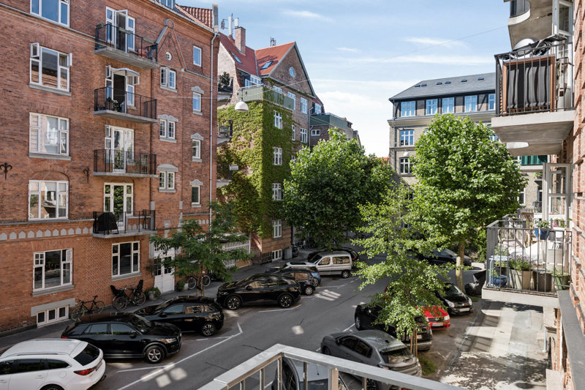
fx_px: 390
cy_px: 195
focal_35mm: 24
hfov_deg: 73.8
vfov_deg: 53.1
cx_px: 292
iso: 160
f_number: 8
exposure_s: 1/200
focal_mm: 24
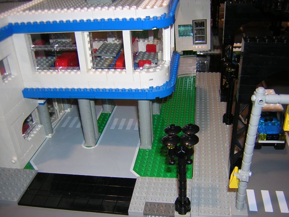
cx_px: 144
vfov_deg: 39.7
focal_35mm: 36
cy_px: 108
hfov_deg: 51.4
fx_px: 301
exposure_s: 1/60.1
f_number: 2.6
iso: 100
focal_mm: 4.7
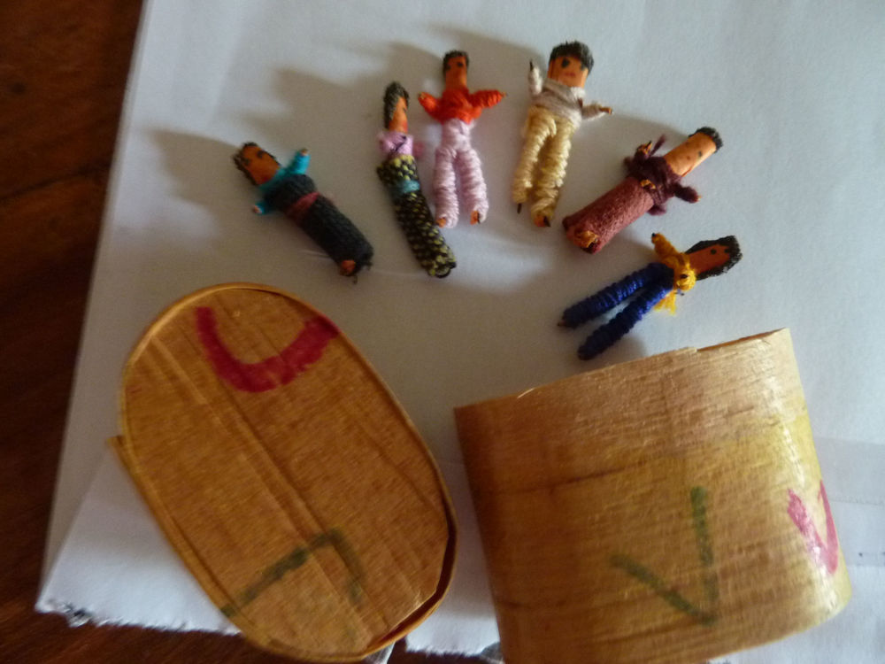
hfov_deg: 69.4
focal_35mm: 25
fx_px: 639
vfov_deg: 54.9
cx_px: 442
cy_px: 332
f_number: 3.3
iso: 400
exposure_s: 1/8
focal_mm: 4.1
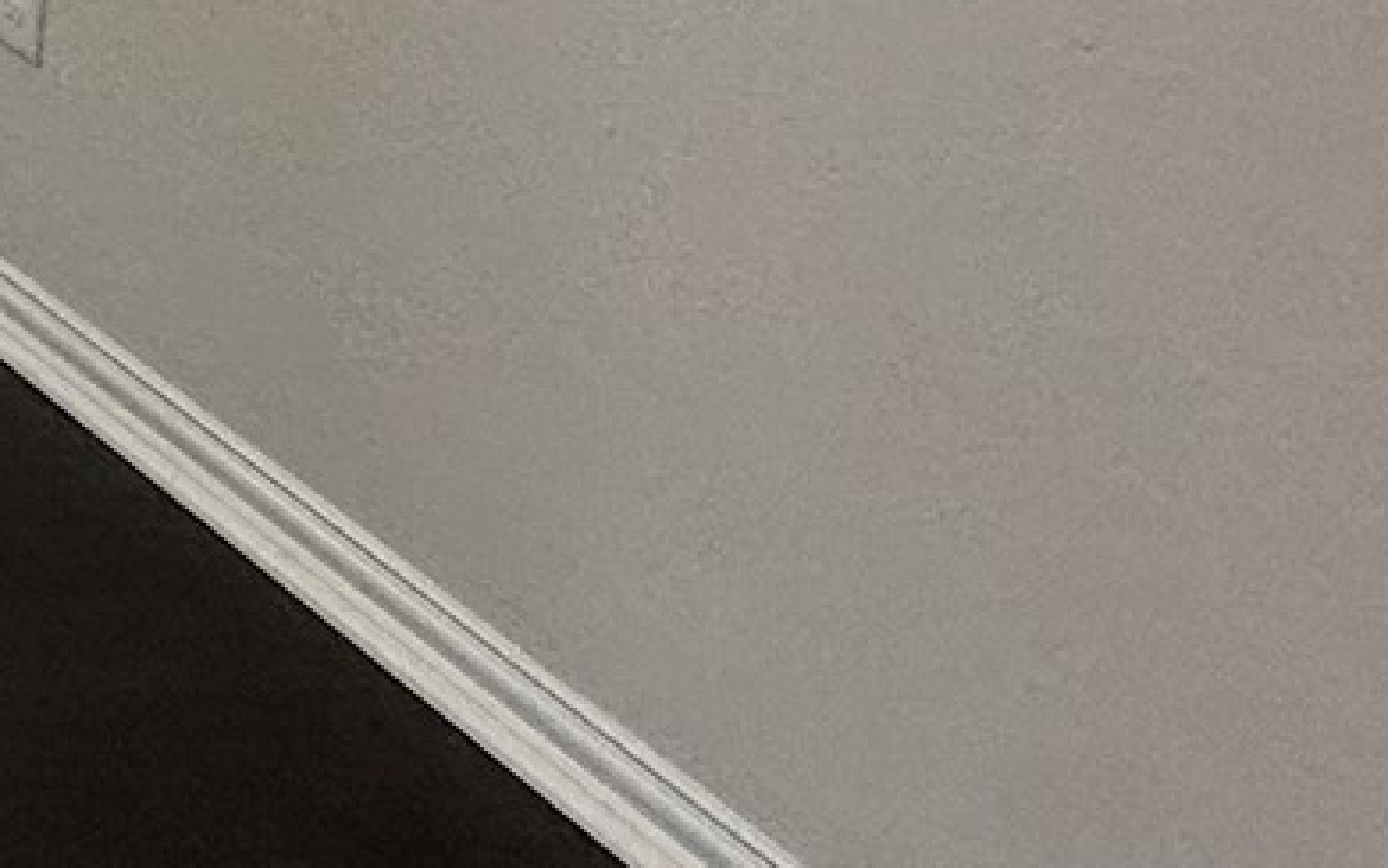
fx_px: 2951
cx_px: -1808
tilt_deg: -5.2
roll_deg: -0.5
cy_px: -811
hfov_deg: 15.8
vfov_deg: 14.3
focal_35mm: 78
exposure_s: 1/120
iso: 100
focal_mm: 2.22
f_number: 2.2
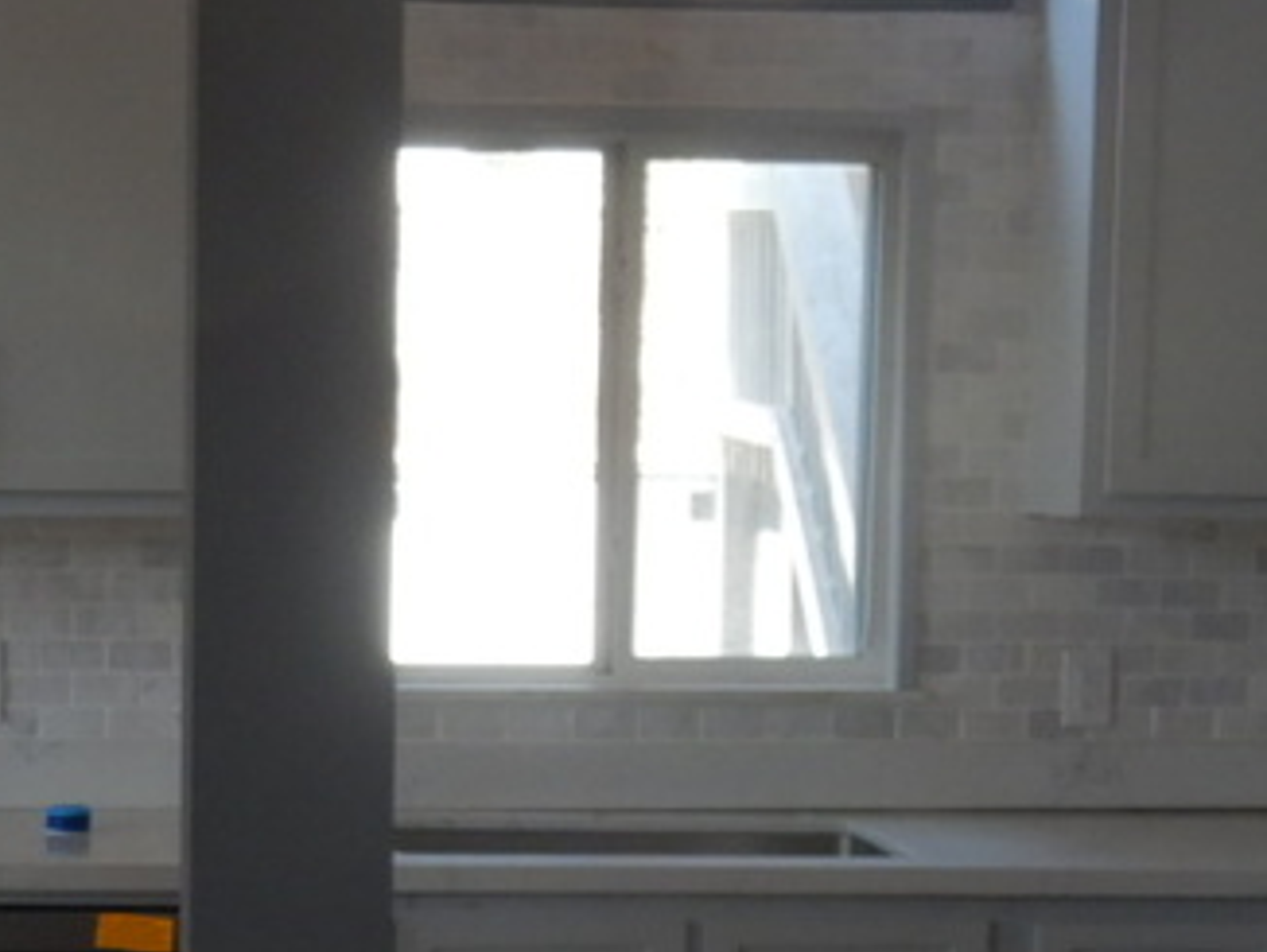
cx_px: 319
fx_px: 3883
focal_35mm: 106
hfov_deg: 18.4
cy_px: 878
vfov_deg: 13.8
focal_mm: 4.3
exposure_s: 1/80
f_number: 2.8
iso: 125
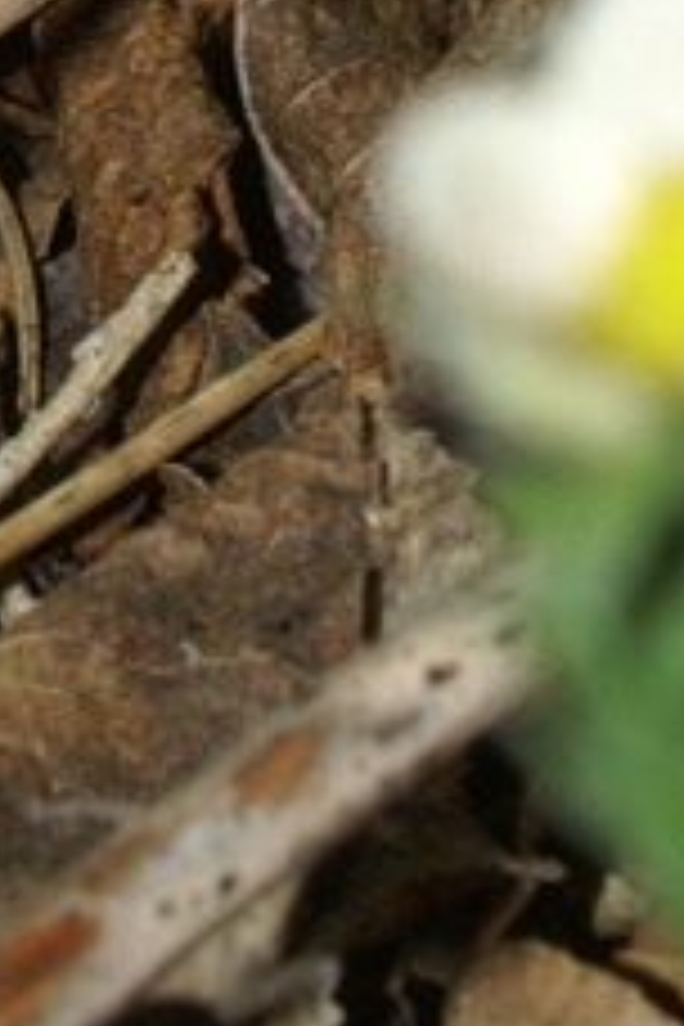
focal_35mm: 473
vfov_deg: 4.3
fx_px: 13479
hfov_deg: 2.9
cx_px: -162
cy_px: -1512
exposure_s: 1/125
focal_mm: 60
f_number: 22
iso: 100
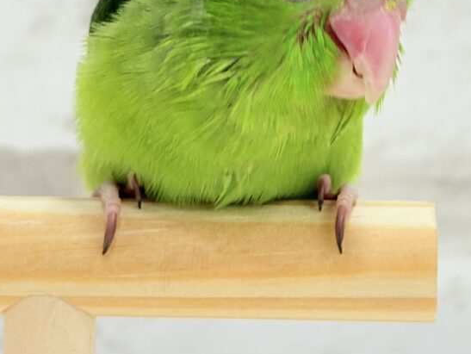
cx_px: 207
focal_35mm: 114
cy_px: 72
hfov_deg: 17.2
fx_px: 1552
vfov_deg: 12.9
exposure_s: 1/50
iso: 40
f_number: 1.6
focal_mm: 5.96
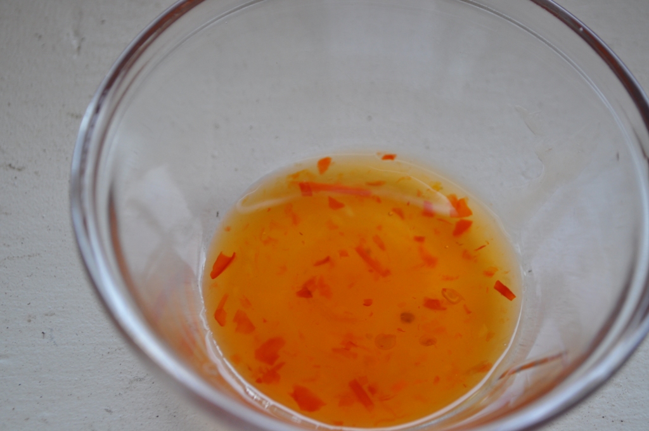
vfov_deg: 20.6
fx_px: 1188
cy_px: 216
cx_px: 324
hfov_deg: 30.5
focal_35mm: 66
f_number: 5.6
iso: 450
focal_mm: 44
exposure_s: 1/60
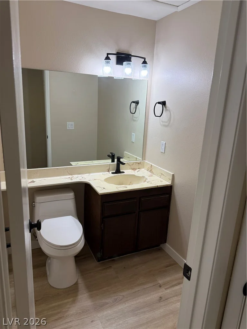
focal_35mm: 24
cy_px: 164
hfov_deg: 56.8
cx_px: 124
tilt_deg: -14.2
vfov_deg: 71.6
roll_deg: -5.5
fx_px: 228
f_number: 1.78
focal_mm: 6.76
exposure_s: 1/153
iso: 125
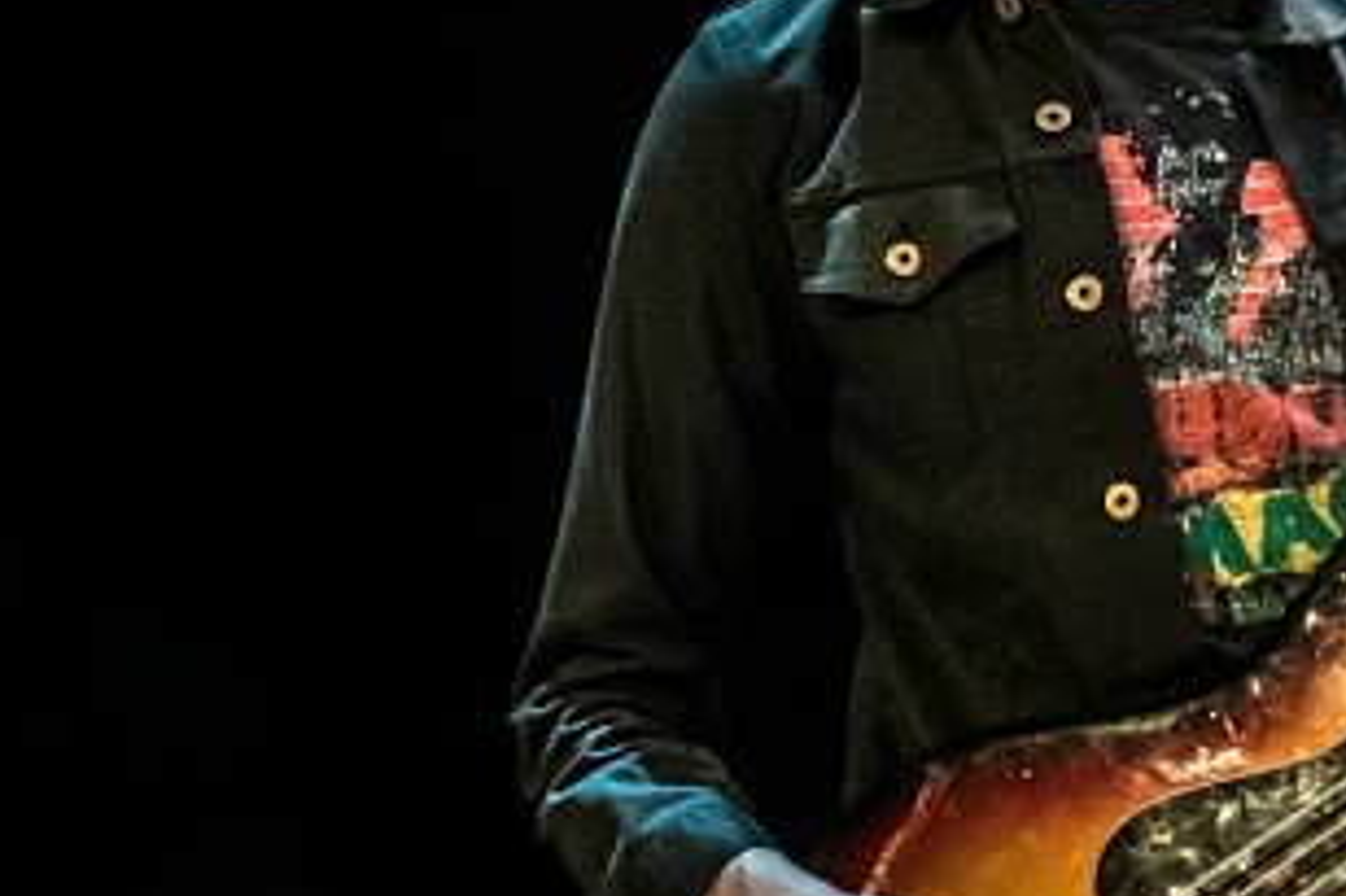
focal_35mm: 263
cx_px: 1350
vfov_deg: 5.2
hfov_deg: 7.8
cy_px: 118
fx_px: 9834
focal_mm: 75
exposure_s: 1/80
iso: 4000
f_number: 2.8
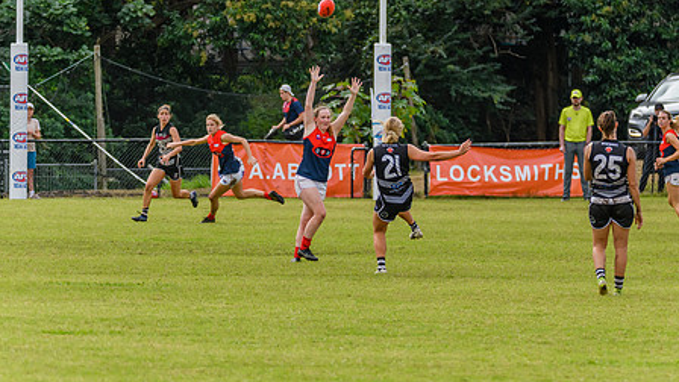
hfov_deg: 5.0
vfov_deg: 2.8
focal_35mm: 431
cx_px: 402
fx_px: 7760
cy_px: 89
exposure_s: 1/2000
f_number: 5.6
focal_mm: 260
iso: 1000
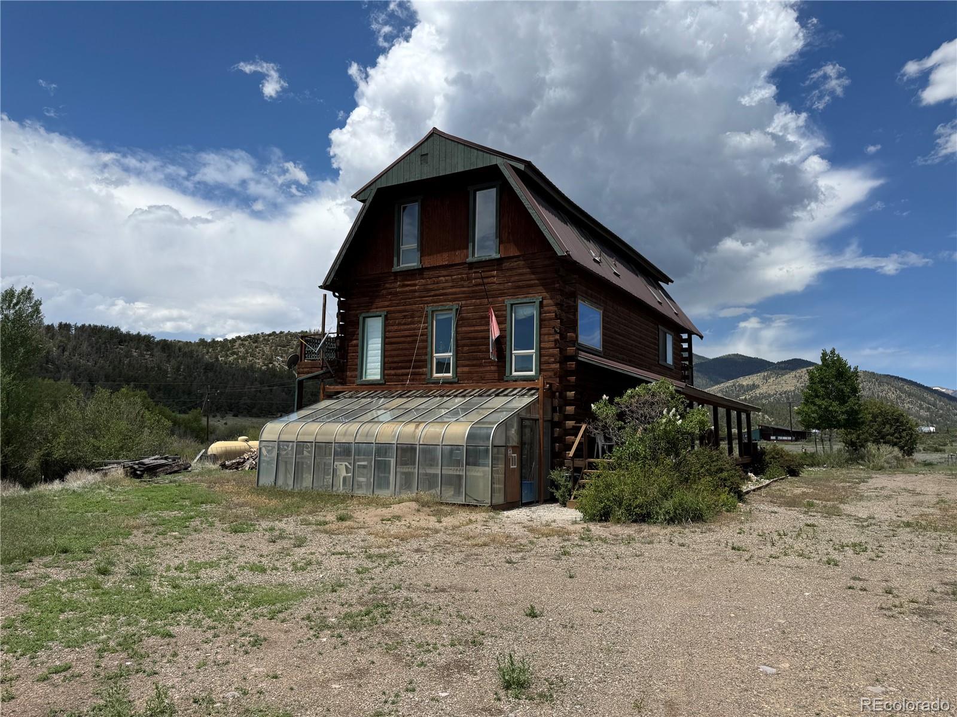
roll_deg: -0.8
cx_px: 478
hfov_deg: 71.6
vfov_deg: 56.8
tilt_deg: +5.9
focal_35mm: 24
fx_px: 664
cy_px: 358
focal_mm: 6.76
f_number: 1.78
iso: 80
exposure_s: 1/6410
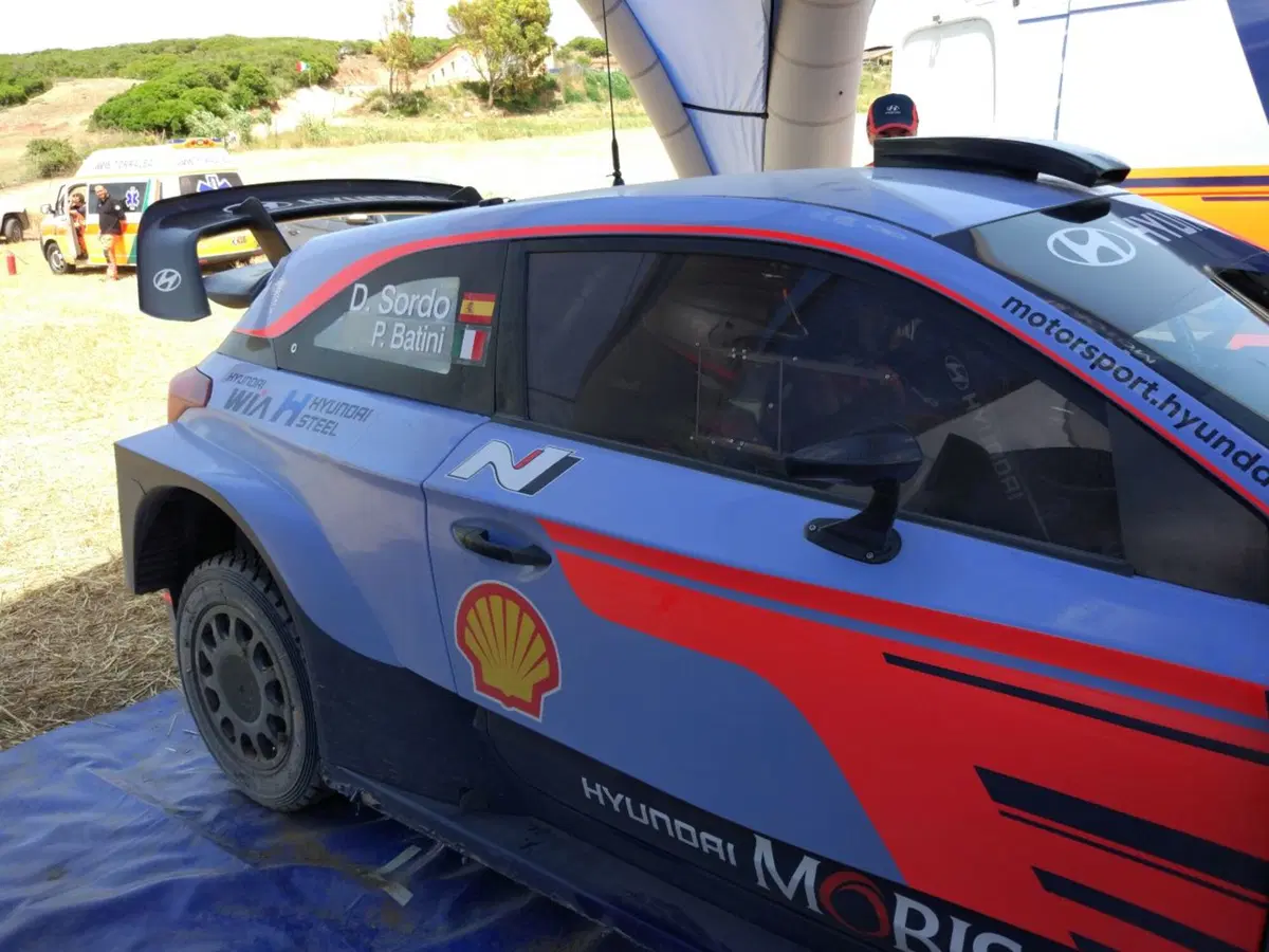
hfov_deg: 63.4
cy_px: 476
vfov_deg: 49.7
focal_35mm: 28
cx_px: 634
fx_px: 1026
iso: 100
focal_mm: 4.26
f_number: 2
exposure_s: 1/342
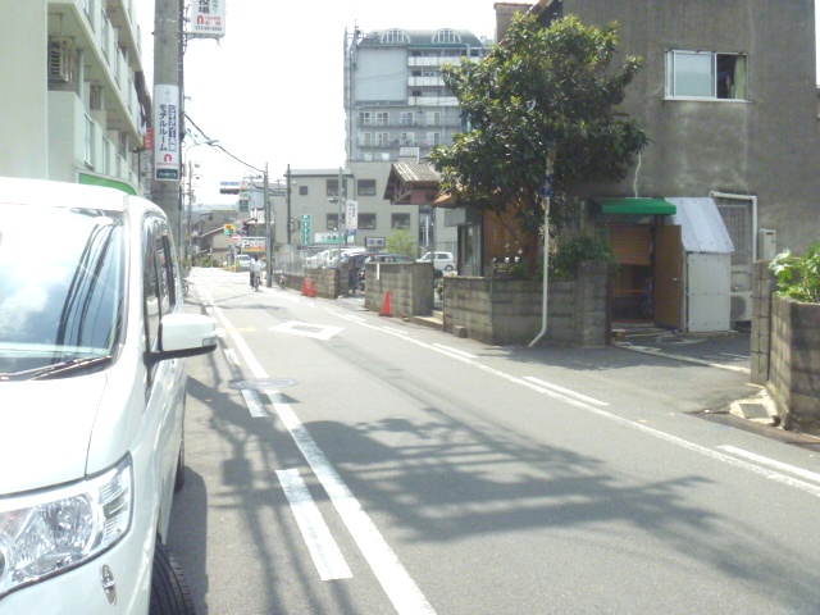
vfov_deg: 40.7
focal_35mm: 35
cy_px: 308
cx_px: 410
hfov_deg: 52.6
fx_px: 829
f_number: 5.6
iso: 400
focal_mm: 6.3
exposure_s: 1/1300
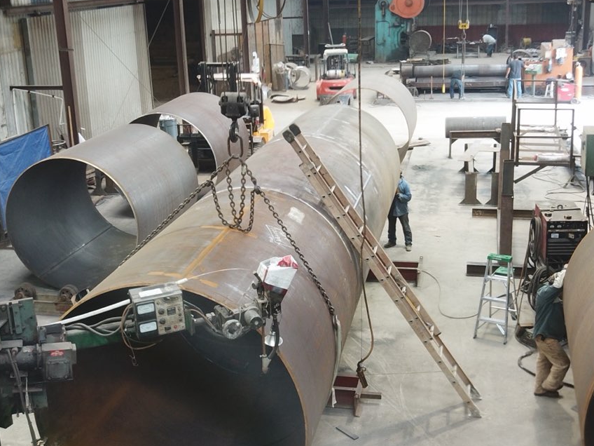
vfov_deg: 31.4
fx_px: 789
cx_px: 293
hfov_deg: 41.2
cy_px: 182
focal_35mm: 46
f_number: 2.2
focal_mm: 4.73
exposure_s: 1/25
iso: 102
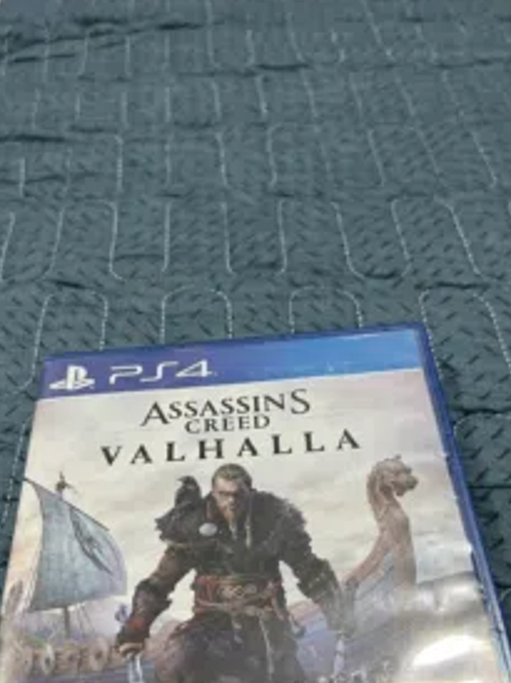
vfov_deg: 48.0
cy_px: 471
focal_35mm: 38
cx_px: 239
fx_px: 749
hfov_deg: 37.7
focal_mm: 5.7
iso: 160
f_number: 1.5
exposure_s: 1/50
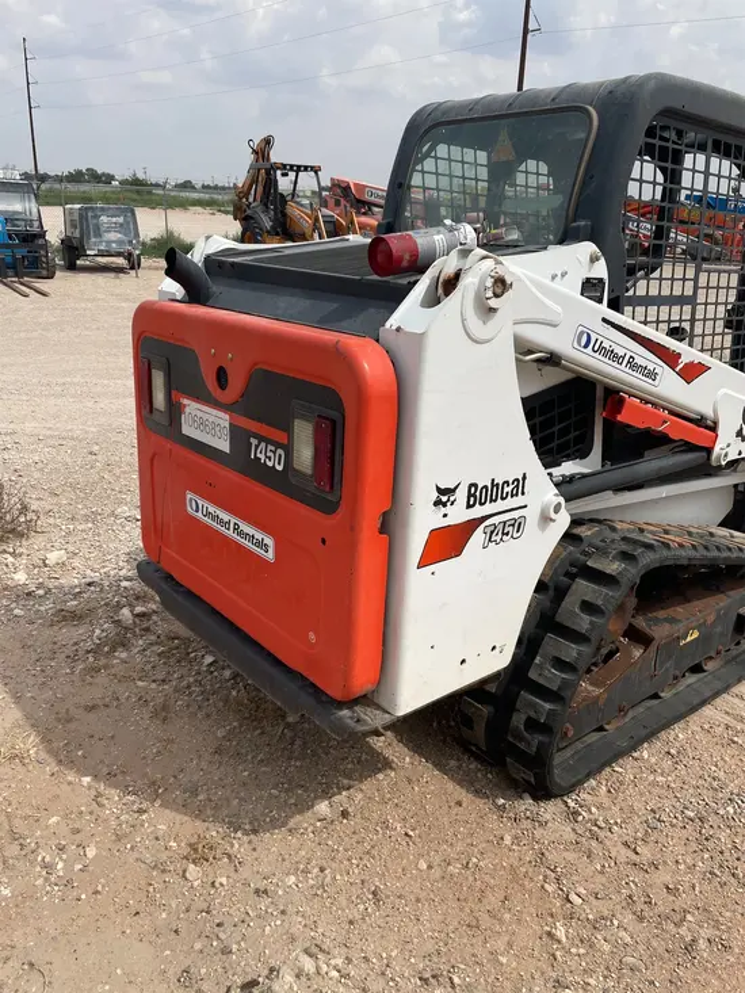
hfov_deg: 53.1
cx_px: 372
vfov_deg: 67.3
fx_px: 746
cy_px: 496
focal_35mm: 26
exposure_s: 1/6135
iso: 50
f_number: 1.6
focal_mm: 4.2
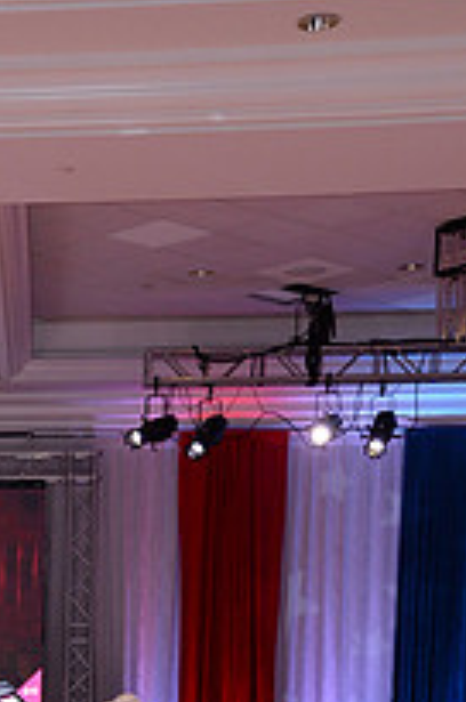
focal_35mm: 99
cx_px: -166
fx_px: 1929
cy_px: 925
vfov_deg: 19.0
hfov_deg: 13.2
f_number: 5.6
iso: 1600
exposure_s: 1/250
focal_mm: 35
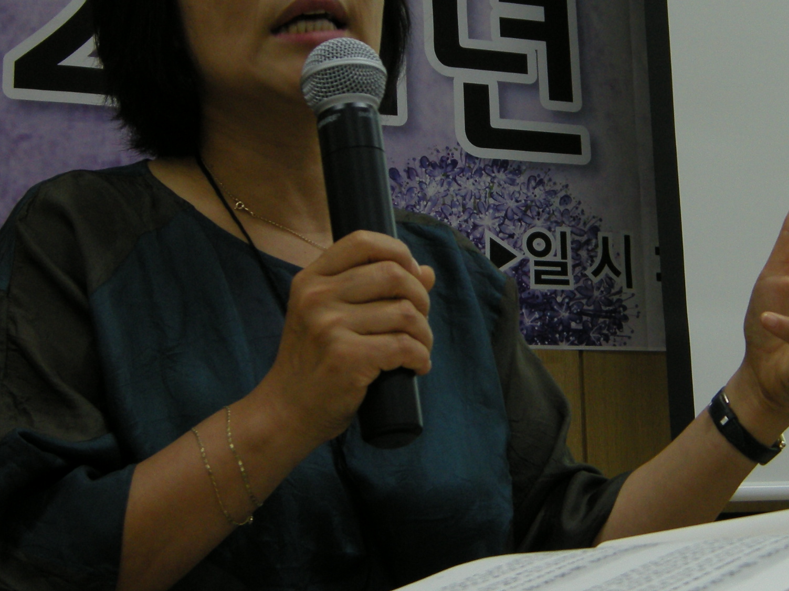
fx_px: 1732
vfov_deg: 19.3
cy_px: 169
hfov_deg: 25.5
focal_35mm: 76
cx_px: 525
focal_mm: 7.5
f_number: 2.7
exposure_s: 1/62.4
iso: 100
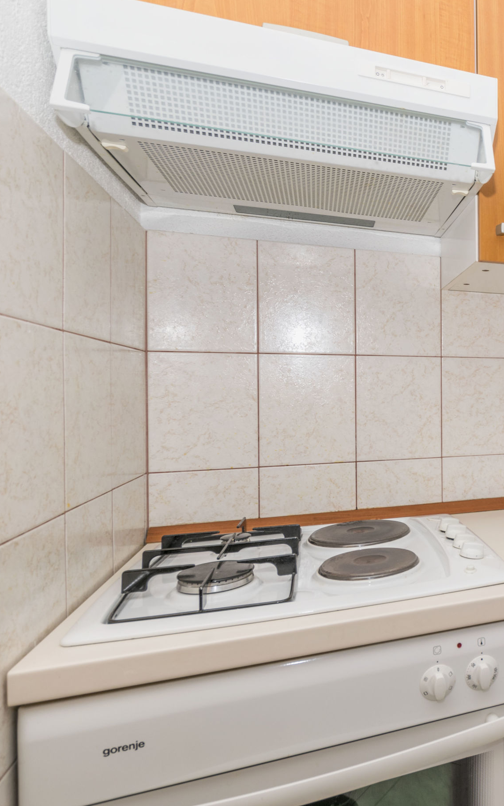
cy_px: 395
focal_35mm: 26
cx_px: 566
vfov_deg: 70.9
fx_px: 566
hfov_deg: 38.7
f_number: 8
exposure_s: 1/160
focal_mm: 11
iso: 100
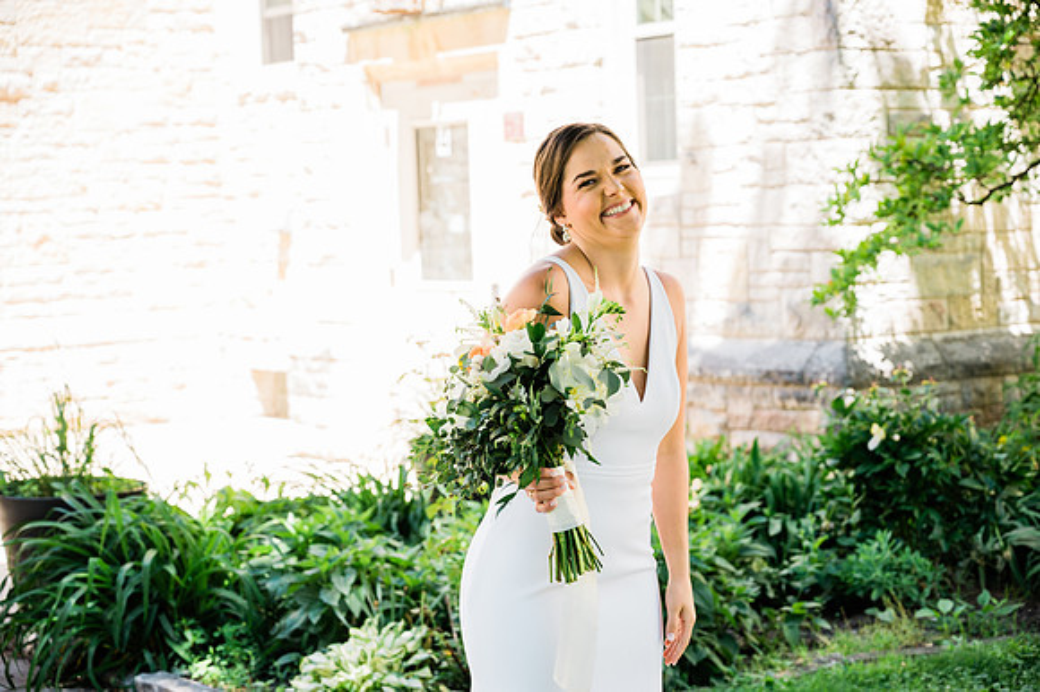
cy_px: 346
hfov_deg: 28.9
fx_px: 2021
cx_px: 520
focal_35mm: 70
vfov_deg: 19.4
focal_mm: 70
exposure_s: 1/320
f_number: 4
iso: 320
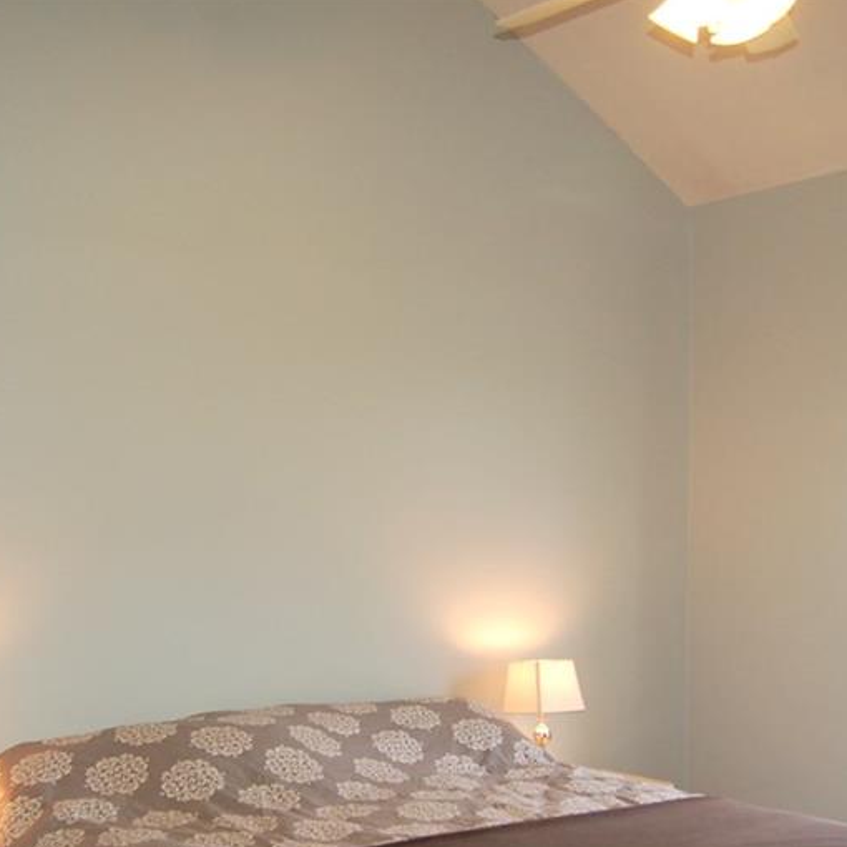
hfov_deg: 36.8
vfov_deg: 36.5
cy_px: 556
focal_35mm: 46
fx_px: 1273
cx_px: 404
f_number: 3.5
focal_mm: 18
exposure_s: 1/60
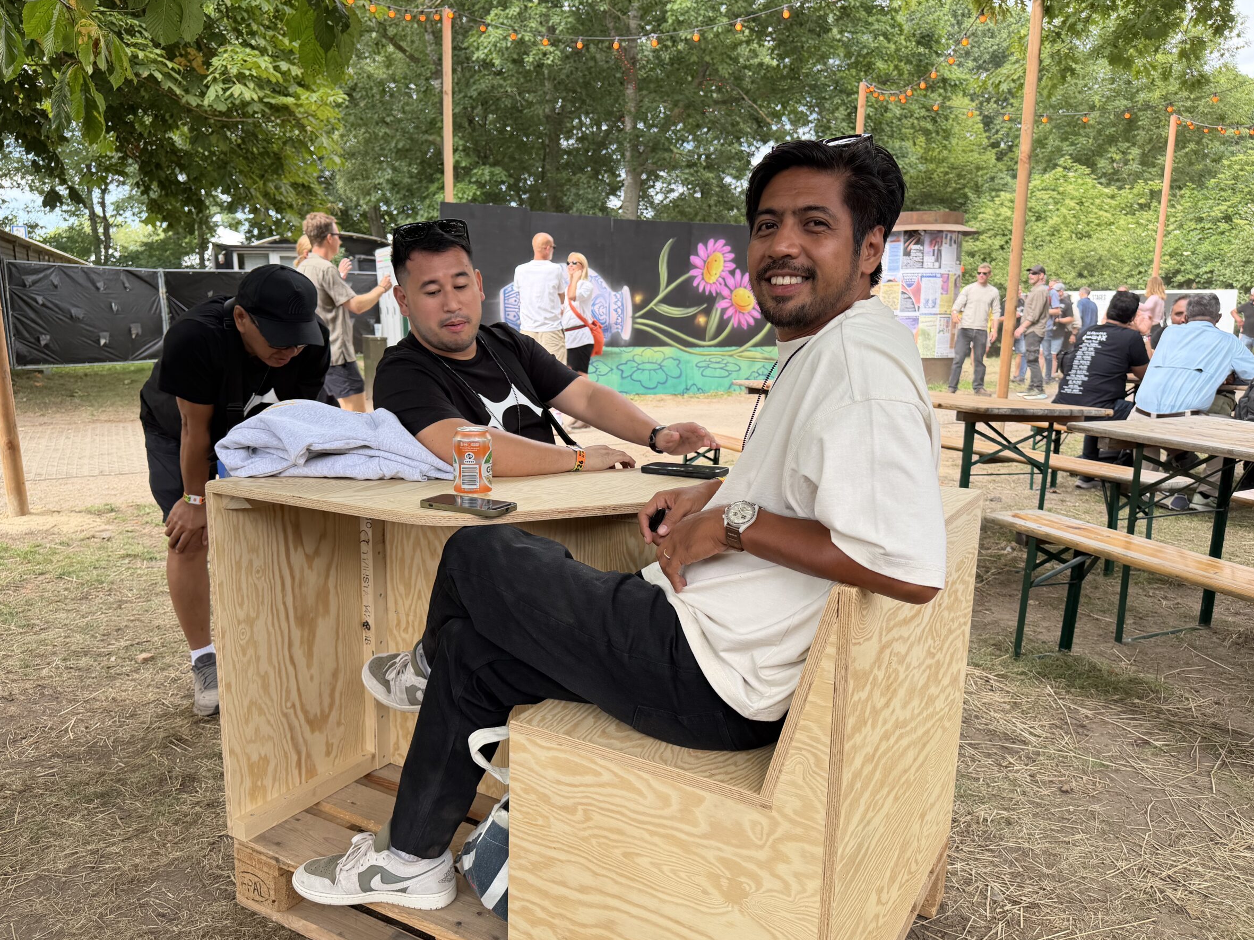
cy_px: 502
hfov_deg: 67.3
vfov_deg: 53.0
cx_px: 608
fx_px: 942
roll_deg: +0.2
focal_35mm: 26
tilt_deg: -12.6
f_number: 1.78
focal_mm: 6.76
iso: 100
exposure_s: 1/584
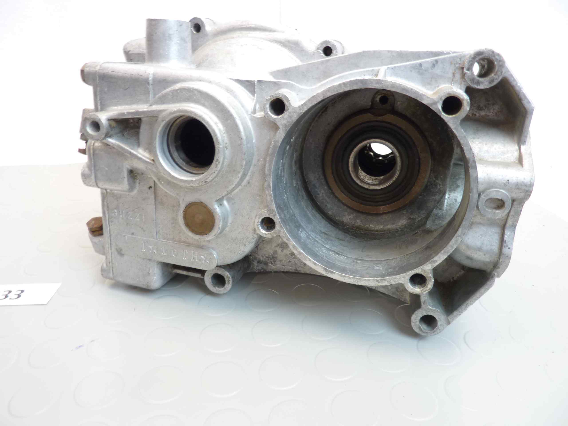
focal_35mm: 25
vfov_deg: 54.9
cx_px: 284
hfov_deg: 69.4
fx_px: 410
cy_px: 213
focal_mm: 4.1
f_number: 3.3
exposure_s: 1/8
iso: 80
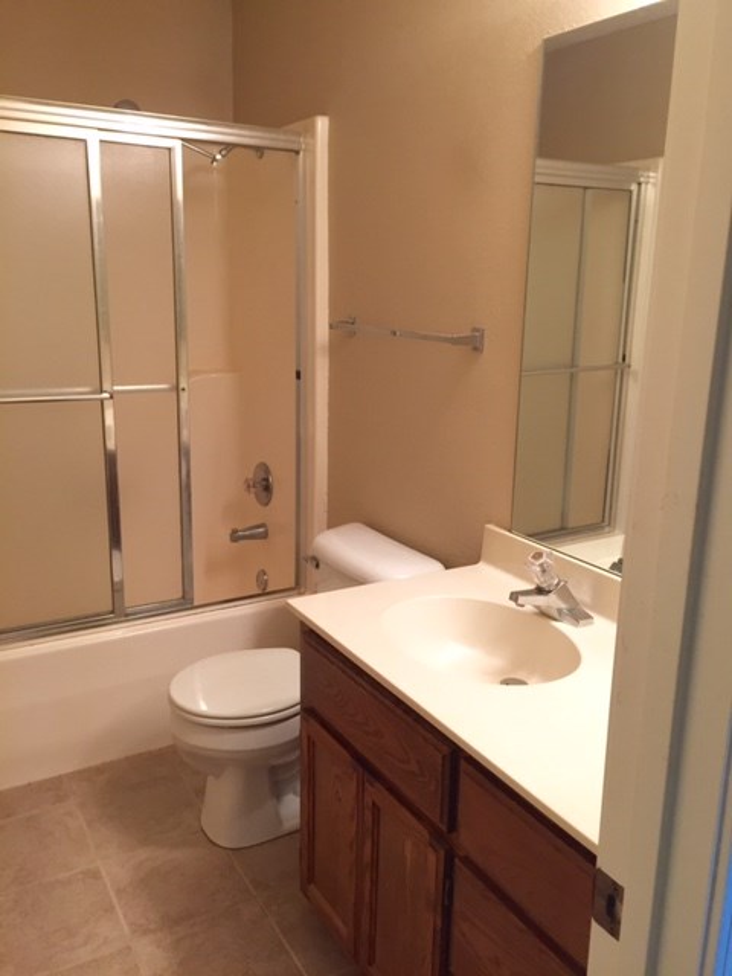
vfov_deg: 61.7
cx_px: 366
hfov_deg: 48.2
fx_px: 818
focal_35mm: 29
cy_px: 488
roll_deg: -2.2
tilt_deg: -12.7
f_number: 2.2
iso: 64
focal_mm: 4.15
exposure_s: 1/30
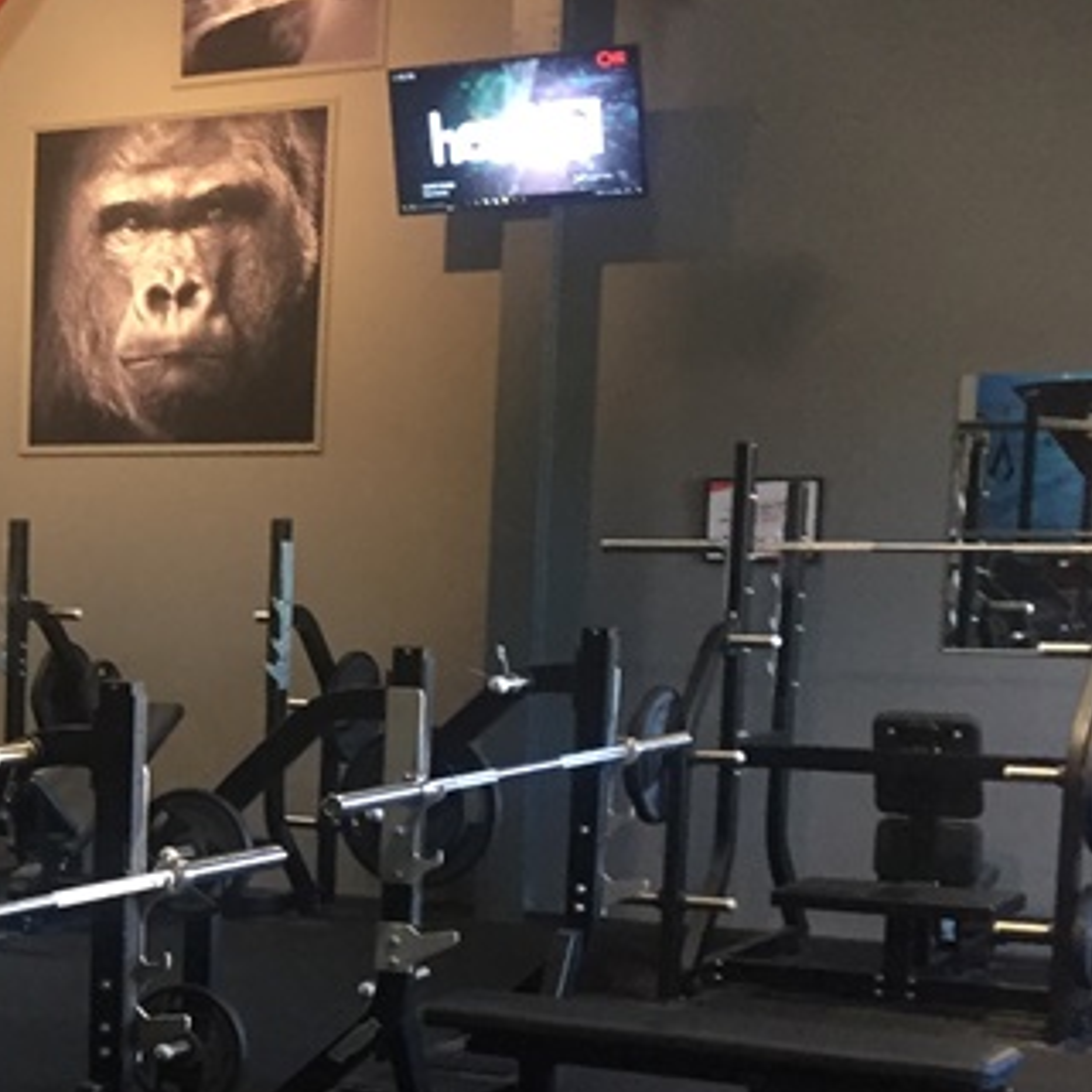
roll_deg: -0.9
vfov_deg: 20.9
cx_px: -485
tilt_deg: -8.0
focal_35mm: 82
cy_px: 897
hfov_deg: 18.9
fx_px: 2927
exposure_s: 1/33
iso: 160
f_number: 2.2
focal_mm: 4.15
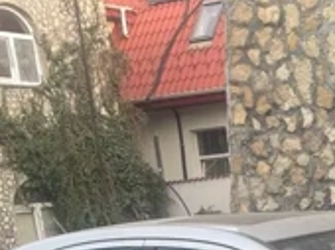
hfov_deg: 19.8
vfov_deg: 14.8
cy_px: 384
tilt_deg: -13.4
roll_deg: +5.0
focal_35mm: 92
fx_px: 889
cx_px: 420
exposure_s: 1/194
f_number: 1.6
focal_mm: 4.2
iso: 32
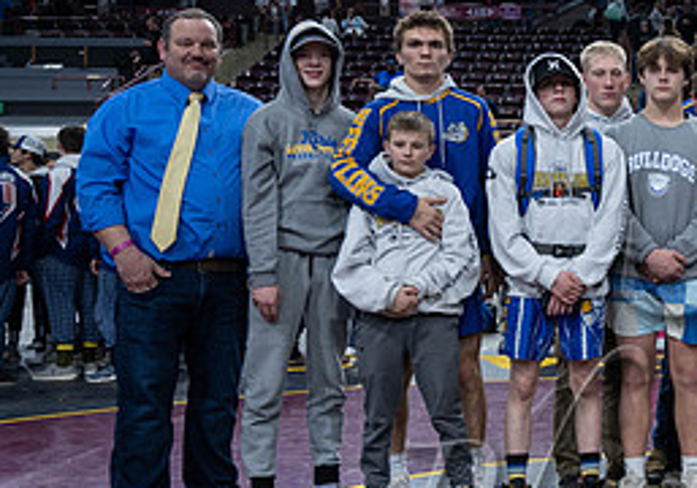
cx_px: 812
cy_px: 198
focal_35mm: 71
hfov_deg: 25.5
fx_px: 1396
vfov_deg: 19.8
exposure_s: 1/125
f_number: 4
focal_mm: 28.5
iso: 450
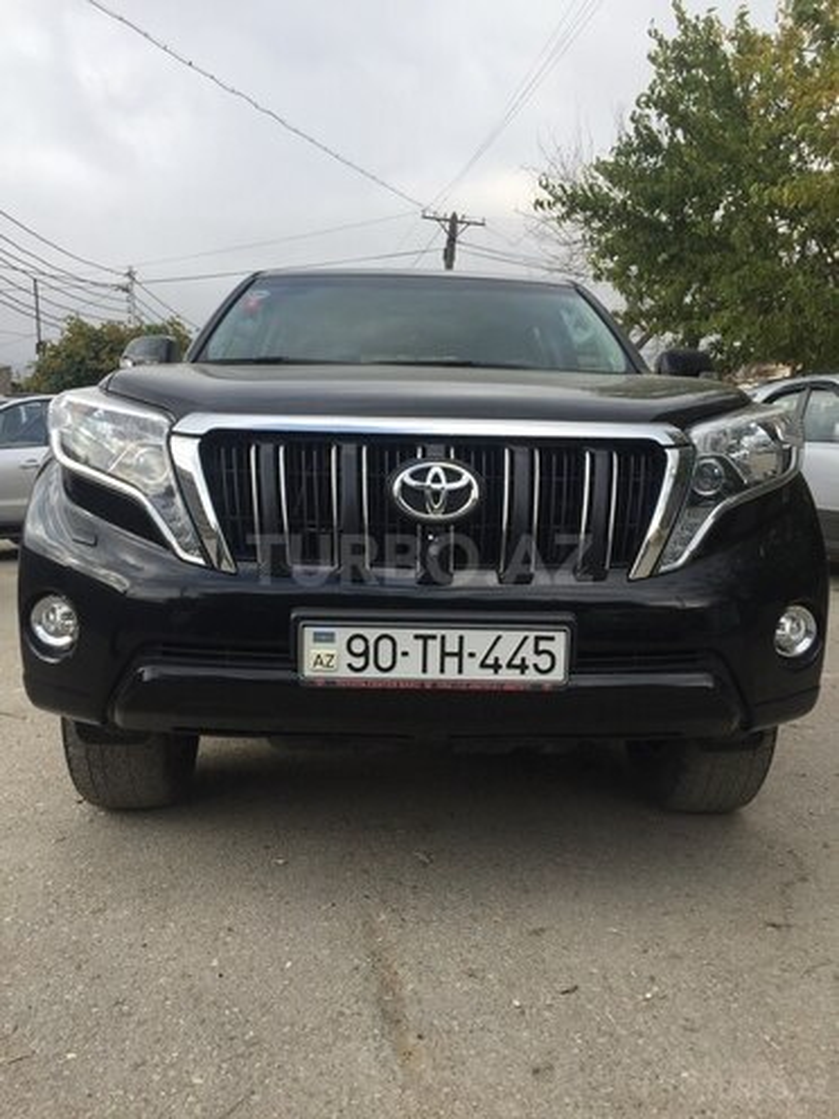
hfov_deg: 48.2
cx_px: 420
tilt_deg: -4.1
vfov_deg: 61.7
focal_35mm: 29
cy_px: 560
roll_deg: -0.6
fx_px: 937
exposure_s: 1/807
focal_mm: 4.15
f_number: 2.2
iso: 32
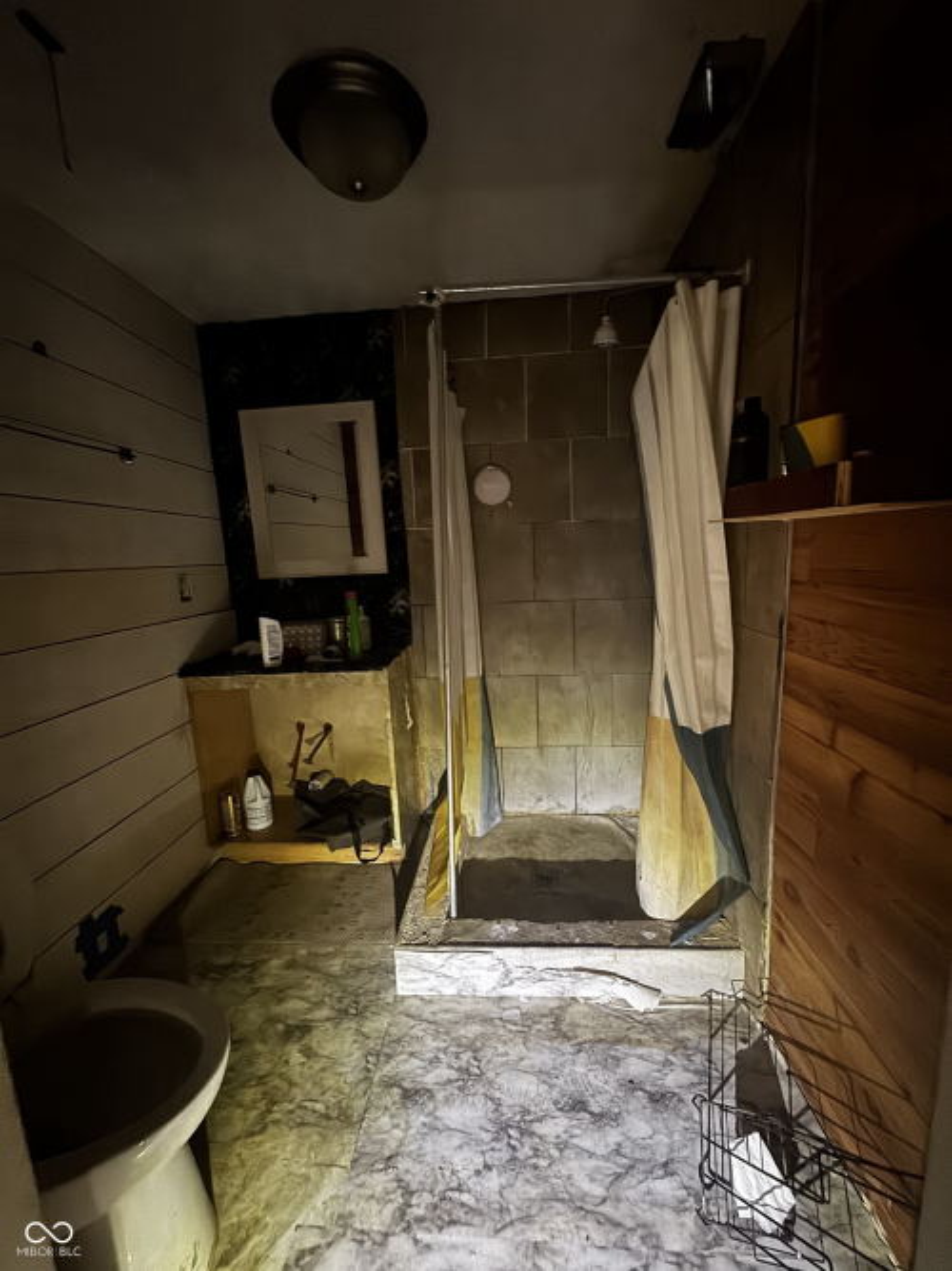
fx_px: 514
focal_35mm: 14
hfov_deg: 85.7
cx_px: 476
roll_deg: +3.2
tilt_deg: -9.5
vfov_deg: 102.1
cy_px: 636
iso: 1000
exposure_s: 1/12
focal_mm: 2.22
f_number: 2.2
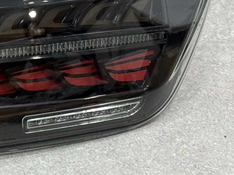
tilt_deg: -45.2
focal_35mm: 214
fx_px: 1447
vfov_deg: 6.9
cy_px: 76
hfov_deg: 8.8
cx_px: -227
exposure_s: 1/100
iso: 50
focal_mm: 6.76
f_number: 1.78
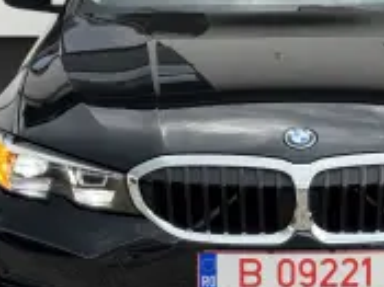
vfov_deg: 14.9
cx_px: 266
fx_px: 1097
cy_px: 116
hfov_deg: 19.8
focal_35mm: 99
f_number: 1.78
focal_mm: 6.76
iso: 64
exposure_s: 1/700
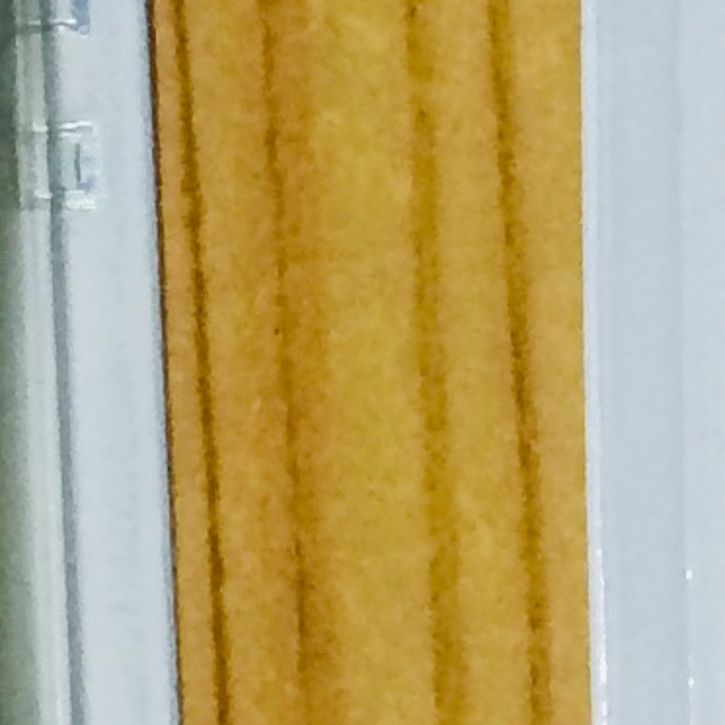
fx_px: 5331
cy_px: -156
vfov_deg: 7.7
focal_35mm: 225
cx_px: 476
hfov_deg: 7.8
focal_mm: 4.15
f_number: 2.2
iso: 160
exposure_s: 1/33
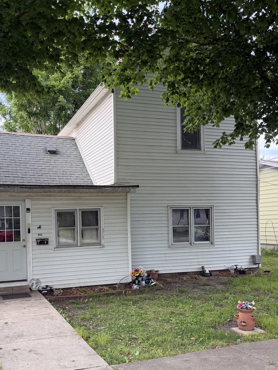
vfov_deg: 54.9
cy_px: 225
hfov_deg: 42.3
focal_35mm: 33
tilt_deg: +0.1
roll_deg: +1.9
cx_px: 91
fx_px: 353
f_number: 1.78
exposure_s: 1/521
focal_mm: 6.76
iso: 100
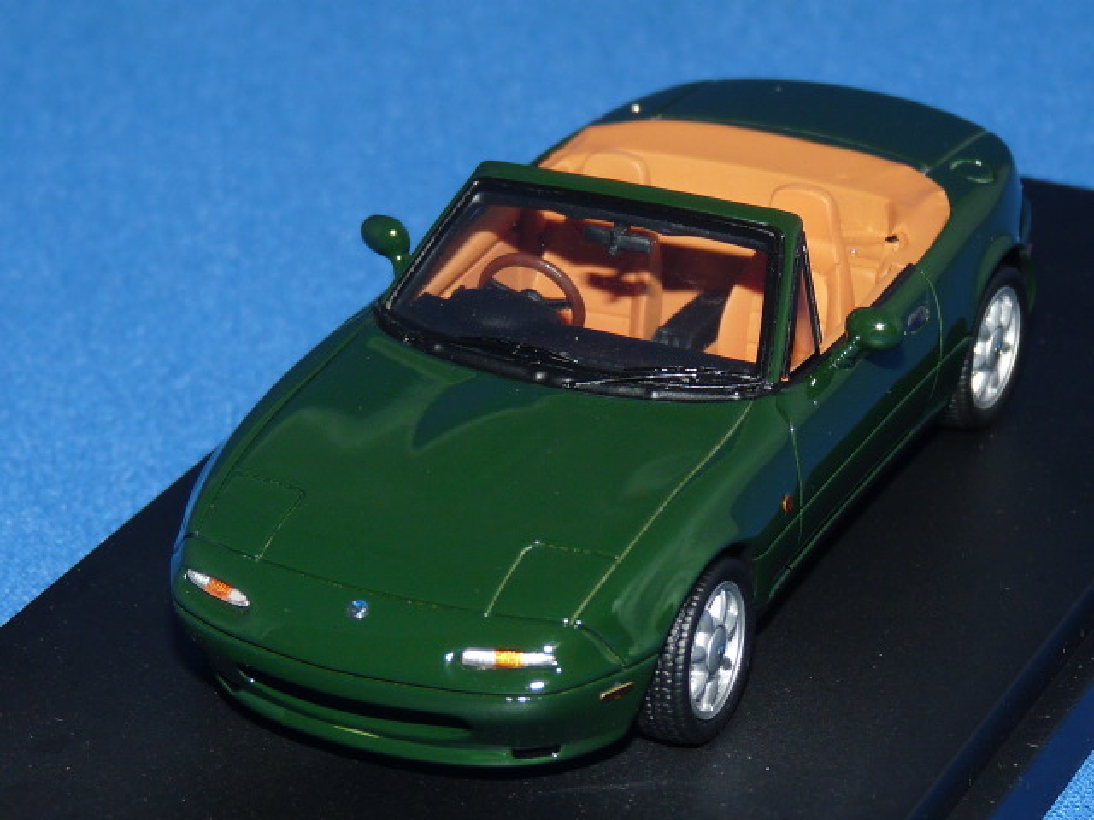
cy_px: 410
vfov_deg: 10.3
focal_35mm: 144
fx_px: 4551
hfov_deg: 13.7
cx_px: 547
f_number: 3.4
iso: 100
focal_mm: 14.4
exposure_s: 1/80
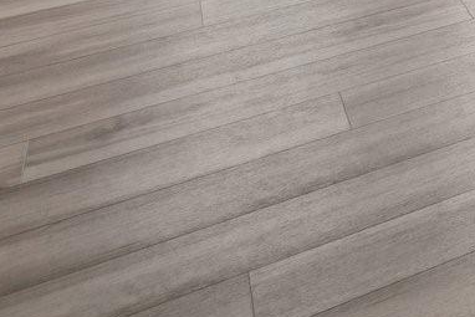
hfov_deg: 13.9
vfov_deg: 13.1
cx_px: 1224
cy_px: -469
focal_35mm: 75
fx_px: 990
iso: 160
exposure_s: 1/80
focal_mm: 14
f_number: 7.1
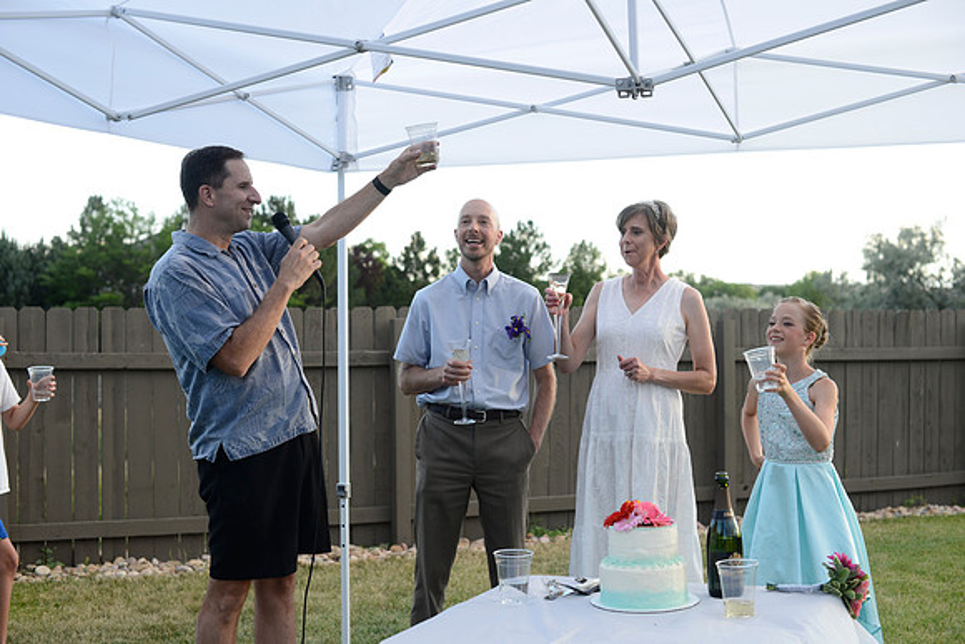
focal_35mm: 50
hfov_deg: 39.6
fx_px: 1341
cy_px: 322
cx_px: 482
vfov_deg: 27.0
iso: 400
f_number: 4.5
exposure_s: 1/250
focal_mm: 50
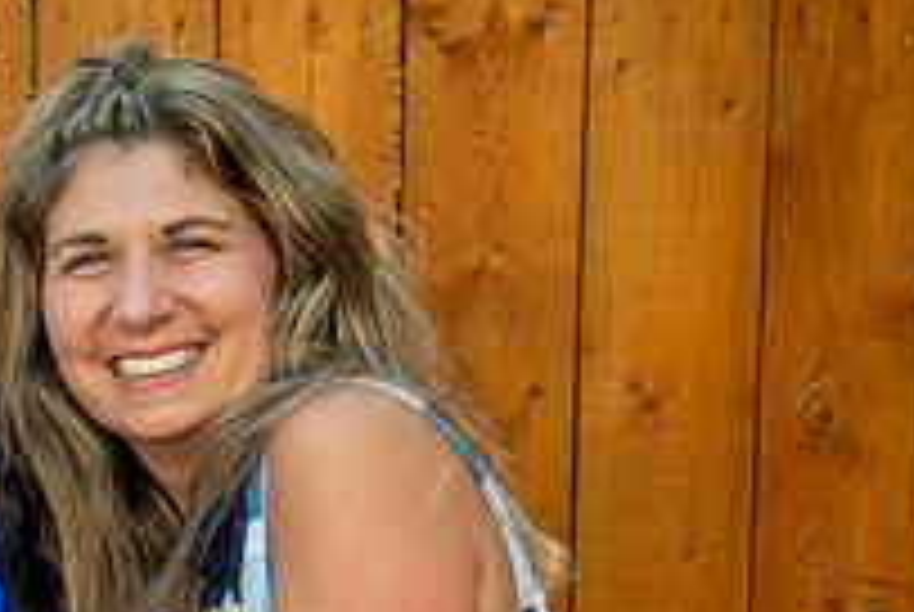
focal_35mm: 137
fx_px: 3483
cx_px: -131
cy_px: 641
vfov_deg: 10.0
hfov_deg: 14.5
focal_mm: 48
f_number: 4
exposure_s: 1/320
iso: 125
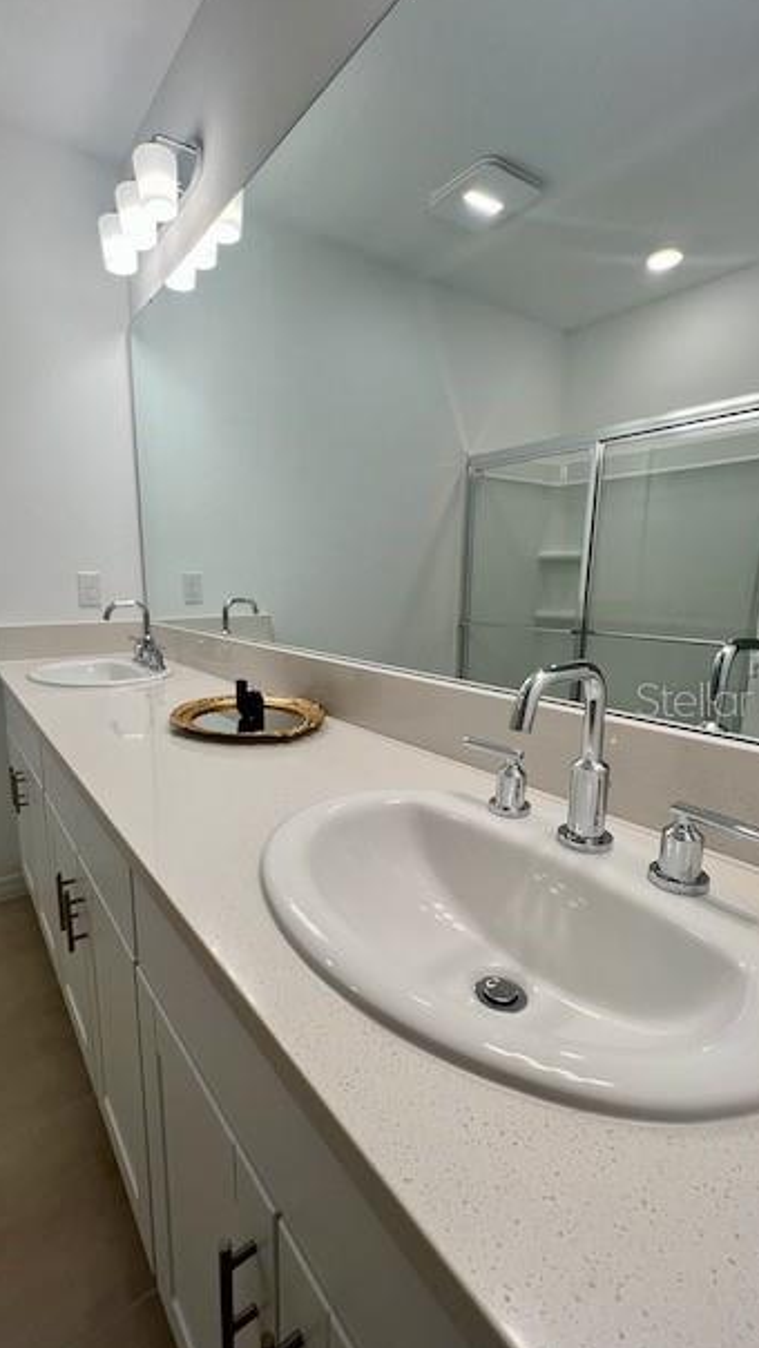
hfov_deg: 70.0
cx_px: 310
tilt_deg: -11.2
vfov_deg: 102.9
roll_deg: +0.3
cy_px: 699
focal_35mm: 15
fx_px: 536
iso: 40
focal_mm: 1.57
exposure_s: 1/120
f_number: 1.8
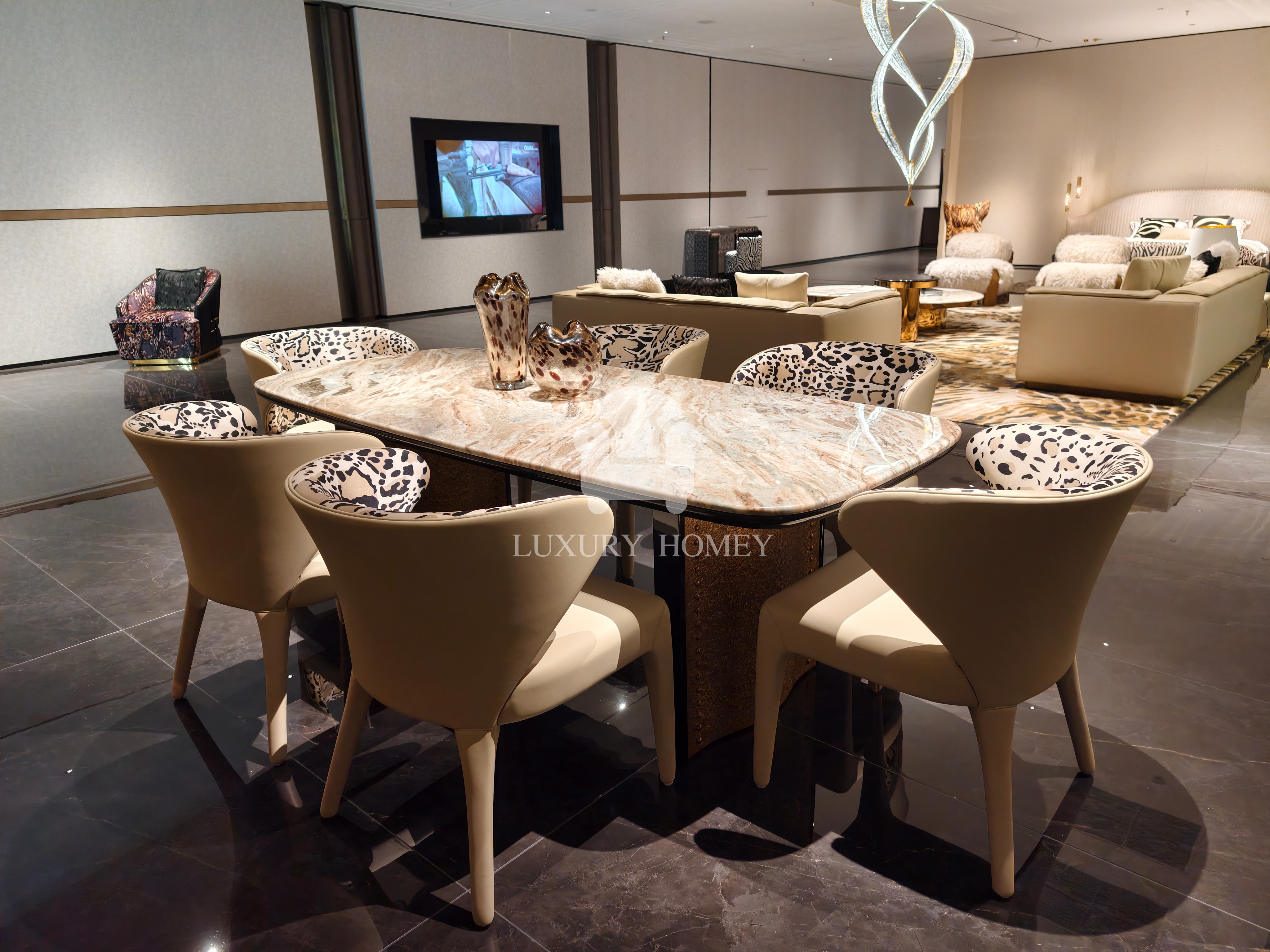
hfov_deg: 71.6
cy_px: 476
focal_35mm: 24
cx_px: 635
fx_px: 881
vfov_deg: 56.8
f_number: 1.57
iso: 499
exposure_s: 1/100
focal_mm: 7
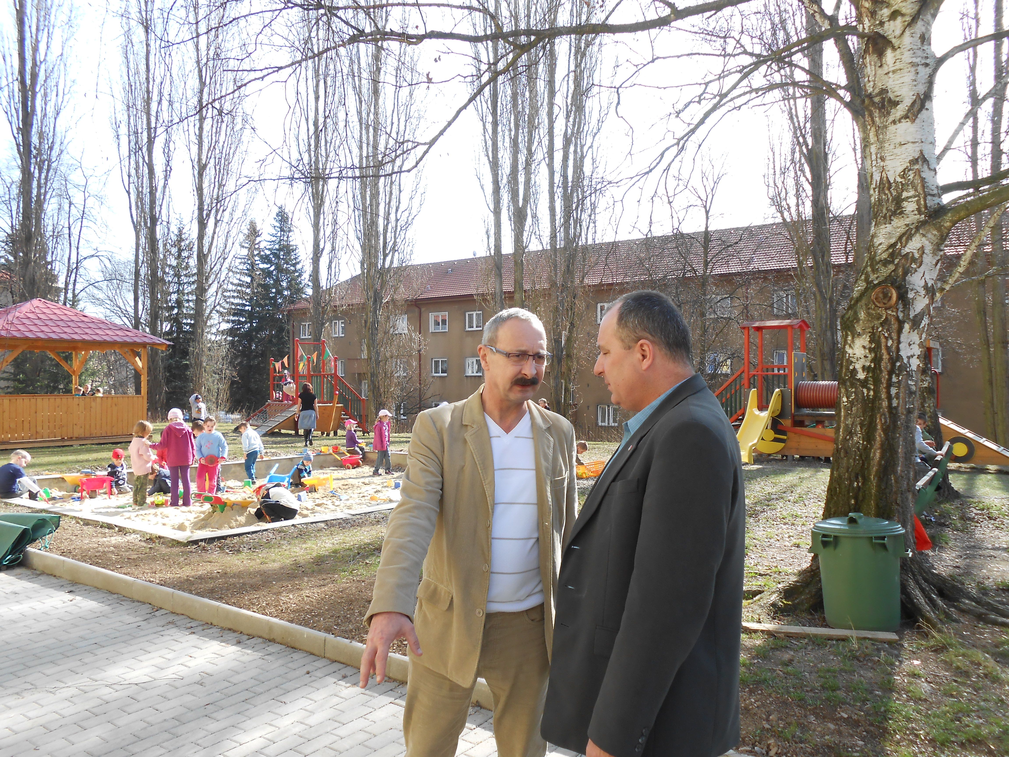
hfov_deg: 67.3
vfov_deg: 53.1
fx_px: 758
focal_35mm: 26
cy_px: 378
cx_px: 504
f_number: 3.5
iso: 80
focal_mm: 4.6
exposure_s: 1/200
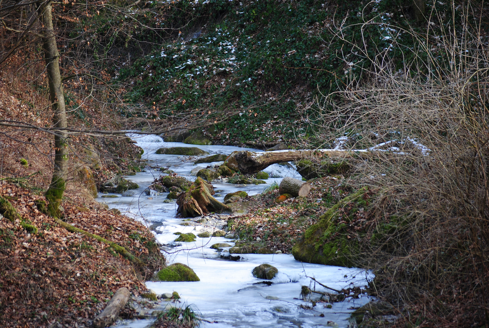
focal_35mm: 138
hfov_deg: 14.8
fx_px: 1877
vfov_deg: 10.0
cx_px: 244
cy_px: 164
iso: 200
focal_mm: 92
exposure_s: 1/125
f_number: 4.5
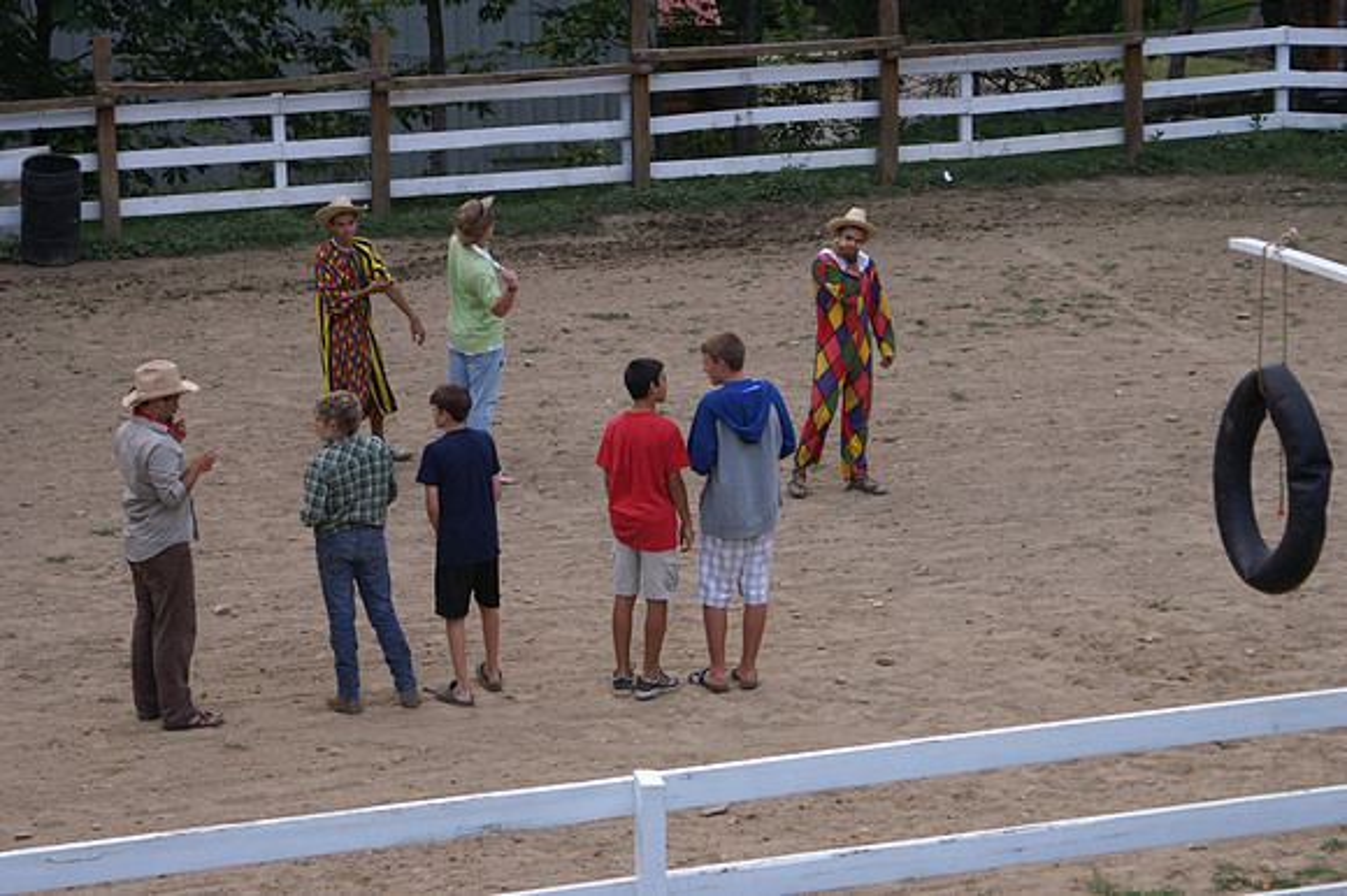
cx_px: 674
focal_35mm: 105
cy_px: 448
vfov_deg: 13.0
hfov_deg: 19.5
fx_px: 3926
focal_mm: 70
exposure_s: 1/125
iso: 400
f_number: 5.6
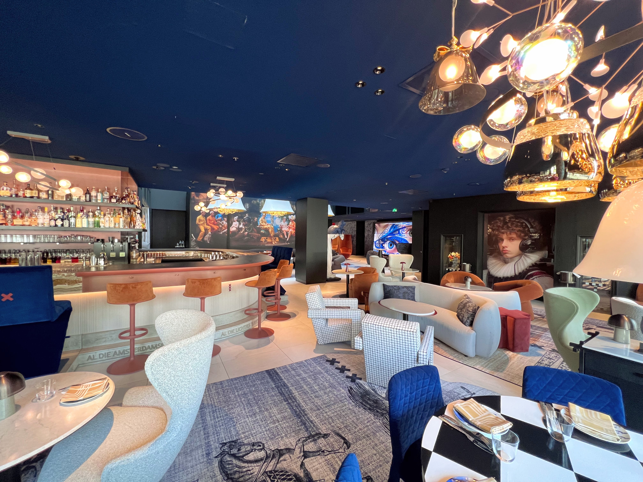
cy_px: 241
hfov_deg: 106.2
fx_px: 241
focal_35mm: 13
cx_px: 322
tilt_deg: -0.4
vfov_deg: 89.9
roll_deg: -1.2
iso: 200
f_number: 1.8
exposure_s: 1/62
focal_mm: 1.57
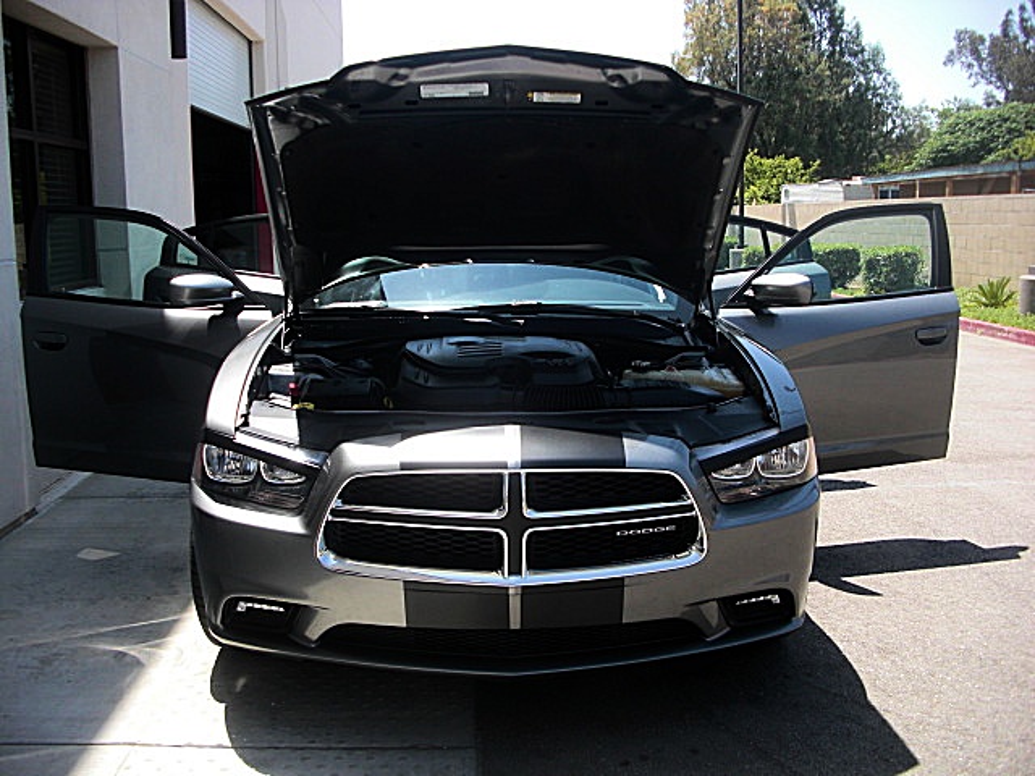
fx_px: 1076
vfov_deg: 39.7
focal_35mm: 36
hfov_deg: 51.4
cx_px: 518
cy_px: 388
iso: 50
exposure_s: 1/500
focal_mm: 6.3
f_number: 2.8
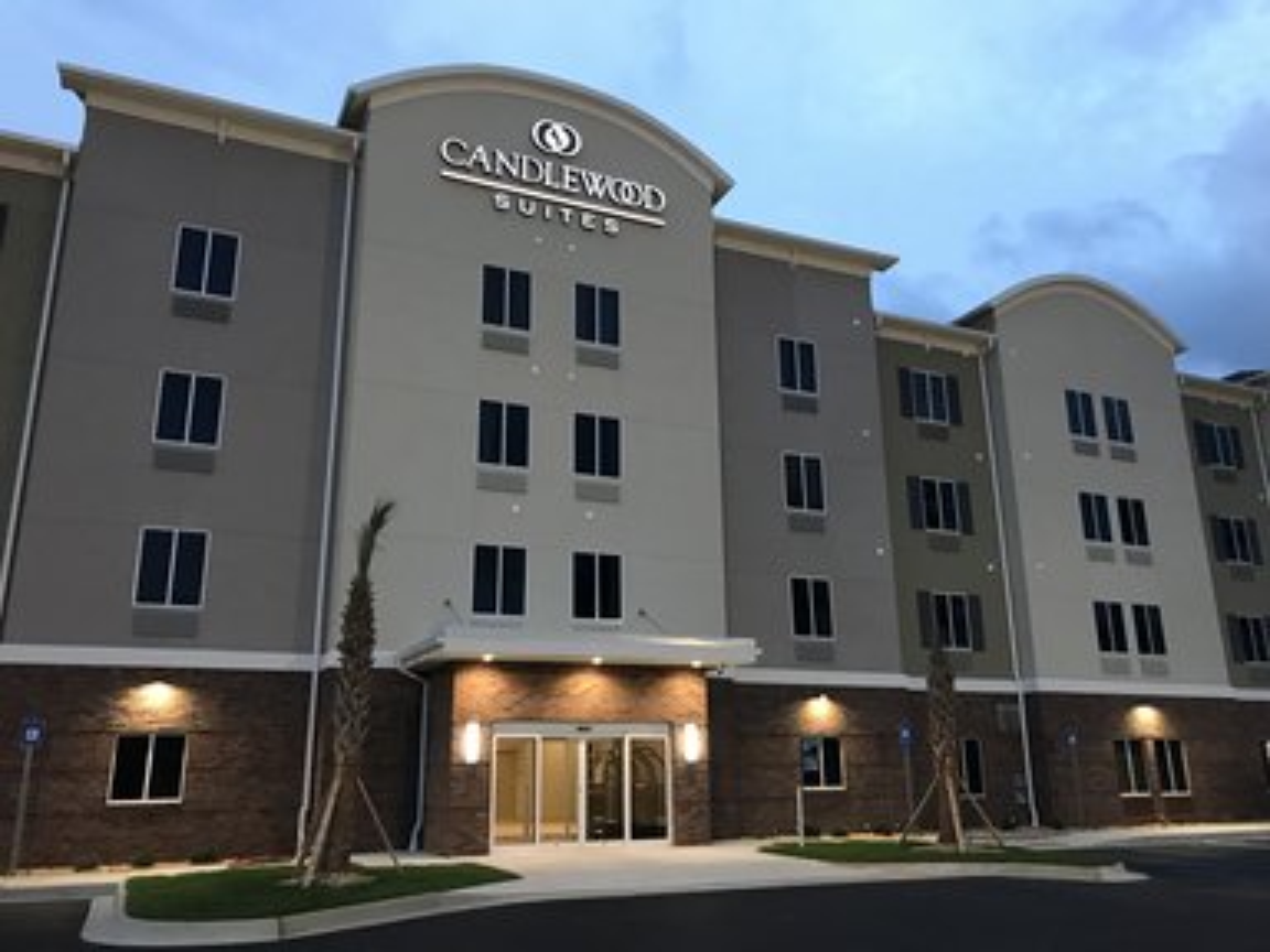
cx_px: 635
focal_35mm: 28
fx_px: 1027
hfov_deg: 63.4
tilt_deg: +15.5
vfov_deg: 49.7
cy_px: 476
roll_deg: +0.8
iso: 80
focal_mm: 3.99
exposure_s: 1/15
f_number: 1.8
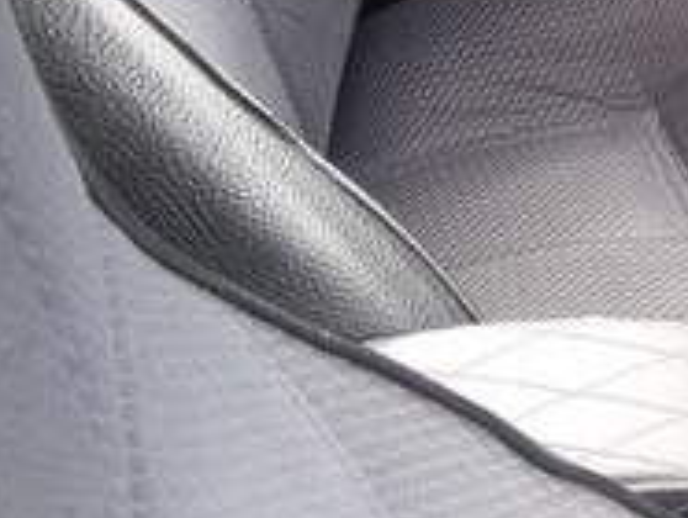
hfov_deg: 16.1
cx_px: 1087
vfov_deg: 13.4
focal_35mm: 110
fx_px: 2189
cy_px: 31
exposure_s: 1/33
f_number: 2.2
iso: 64
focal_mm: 3.3
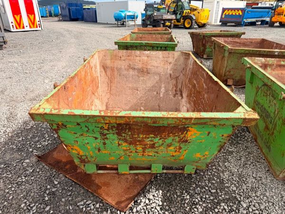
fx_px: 198
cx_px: 142
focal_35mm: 24
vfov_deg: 56.8
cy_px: 107
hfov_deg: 71.6
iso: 80
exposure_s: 1/2445
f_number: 1.78
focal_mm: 6.76
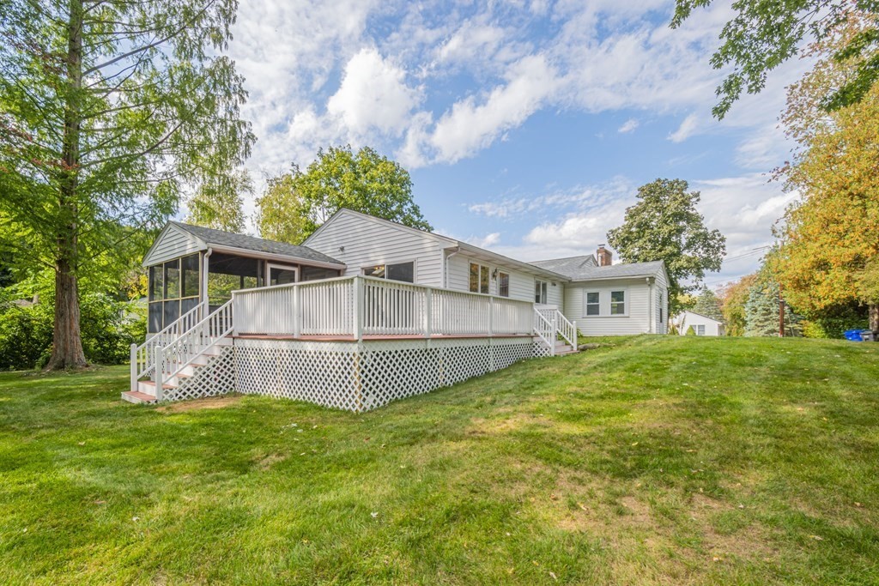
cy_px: 293
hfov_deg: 100.4
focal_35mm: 15
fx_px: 366
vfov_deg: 77.3
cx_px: 440
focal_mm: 10
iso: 100
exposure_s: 1/50
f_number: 14
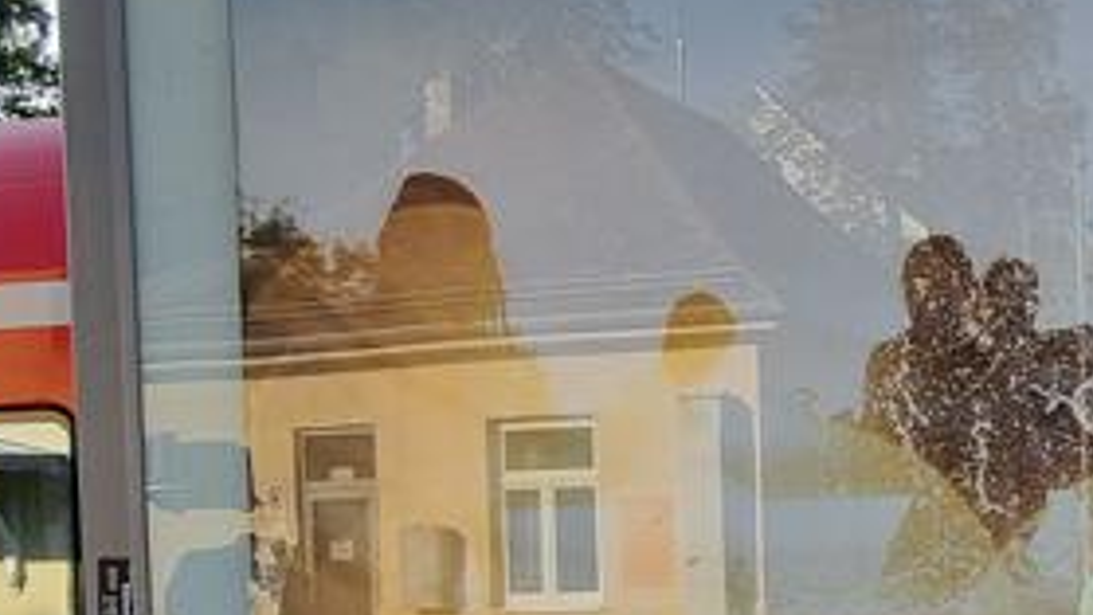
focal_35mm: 52
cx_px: 1007
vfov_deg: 22.7
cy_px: 509
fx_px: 1507
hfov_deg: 37.0
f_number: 2.2
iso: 50
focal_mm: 2.2
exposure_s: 1/1272
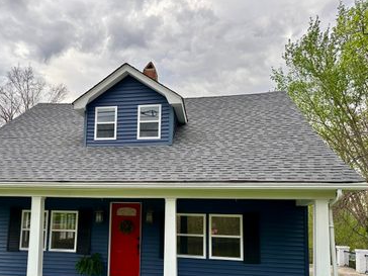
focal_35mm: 33
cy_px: 183
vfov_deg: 42.4
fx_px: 351
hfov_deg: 54.6
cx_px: 133
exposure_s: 1/341
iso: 80
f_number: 1.78
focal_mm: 6.86
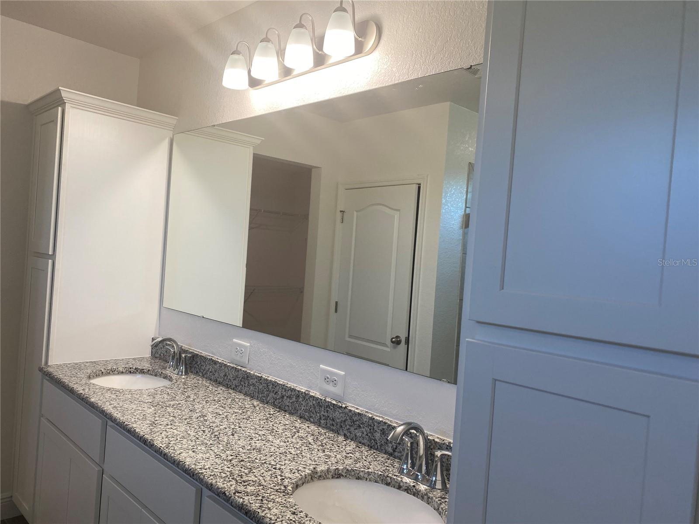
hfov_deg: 67.3
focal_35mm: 26
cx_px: 350
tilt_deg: -0.5
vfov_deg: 53.1
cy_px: 262
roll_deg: -4.4
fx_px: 525
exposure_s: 1/120
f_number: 1.8
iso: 80
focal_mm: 4.25
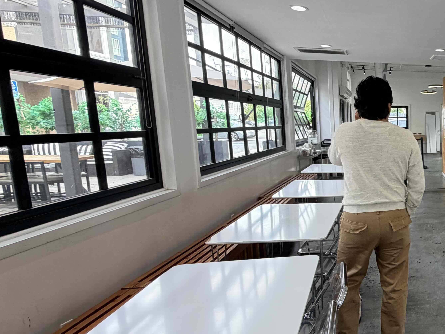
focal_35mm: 30
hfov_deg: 47.6
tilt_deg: -7.7
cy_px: 182
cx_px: 463
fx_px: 386
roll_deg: -0.7
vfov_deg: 46.7
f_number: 2.2
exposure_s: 1/120
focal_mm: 2.22
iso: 125
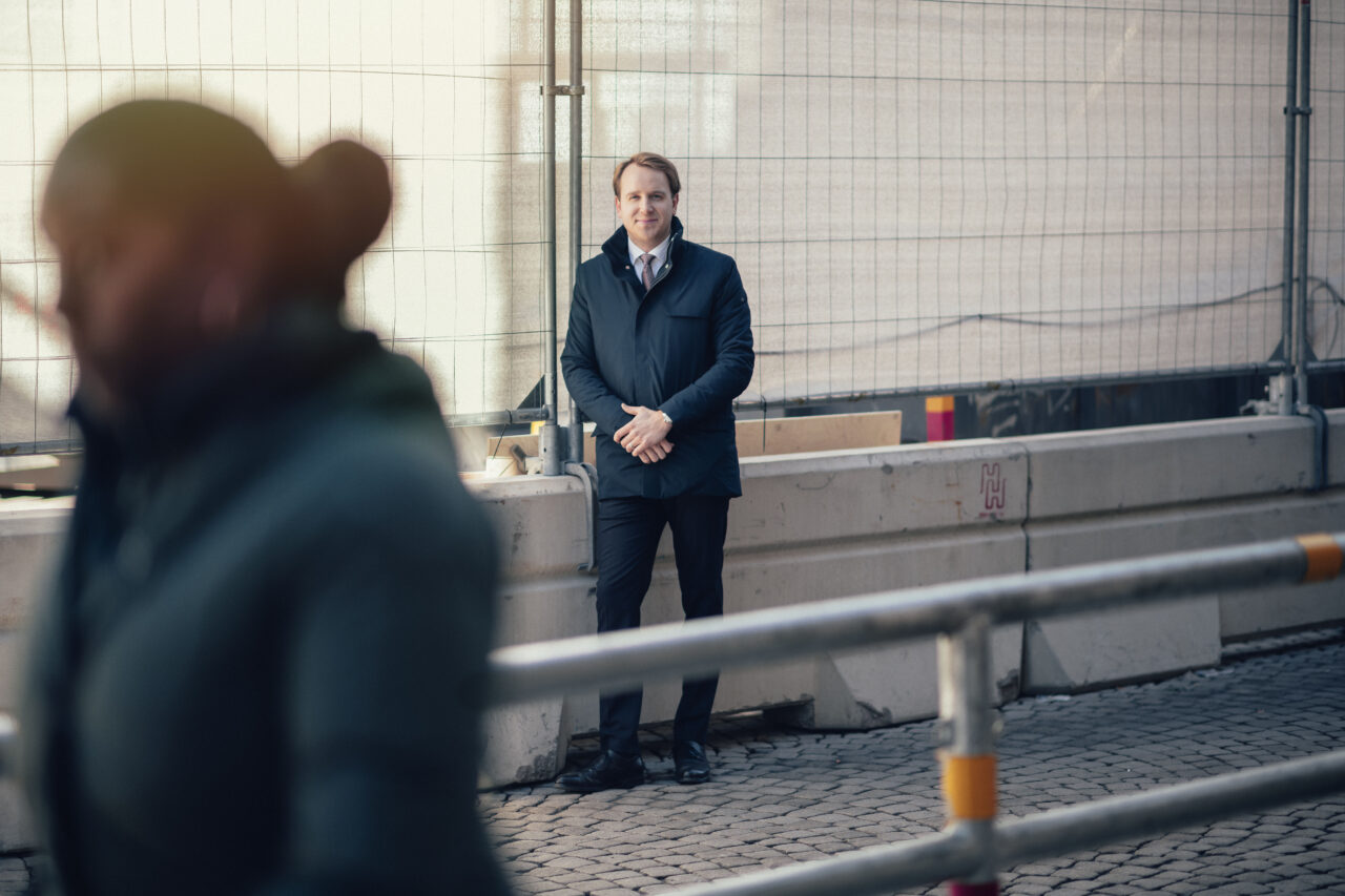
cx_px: 672
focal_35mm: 85
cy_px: 448
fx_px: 3175
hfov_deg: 23.9
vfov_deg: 16.1
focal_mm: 85
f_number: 1.8
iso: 200
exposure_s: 1/1250
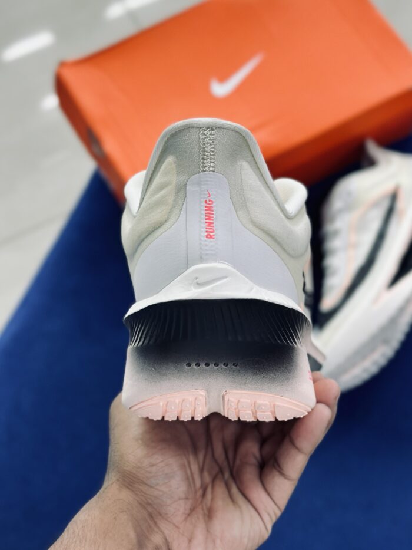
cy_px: 275
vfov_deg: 39.7
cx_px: 206
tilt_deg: -61.6
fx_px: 762
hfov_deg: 30.3
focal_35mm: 48
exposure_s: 1/100
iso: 64
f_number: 1.78
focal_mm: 6.86
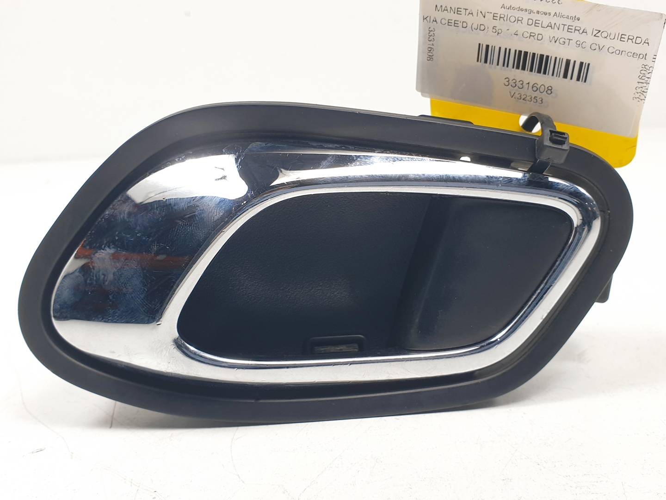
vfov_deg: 53.1
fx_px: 500
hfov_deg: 67.3
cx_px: 333
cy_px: 250
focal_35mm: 26
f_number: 2.4
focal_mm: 4.3
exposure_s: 1/181
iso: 50
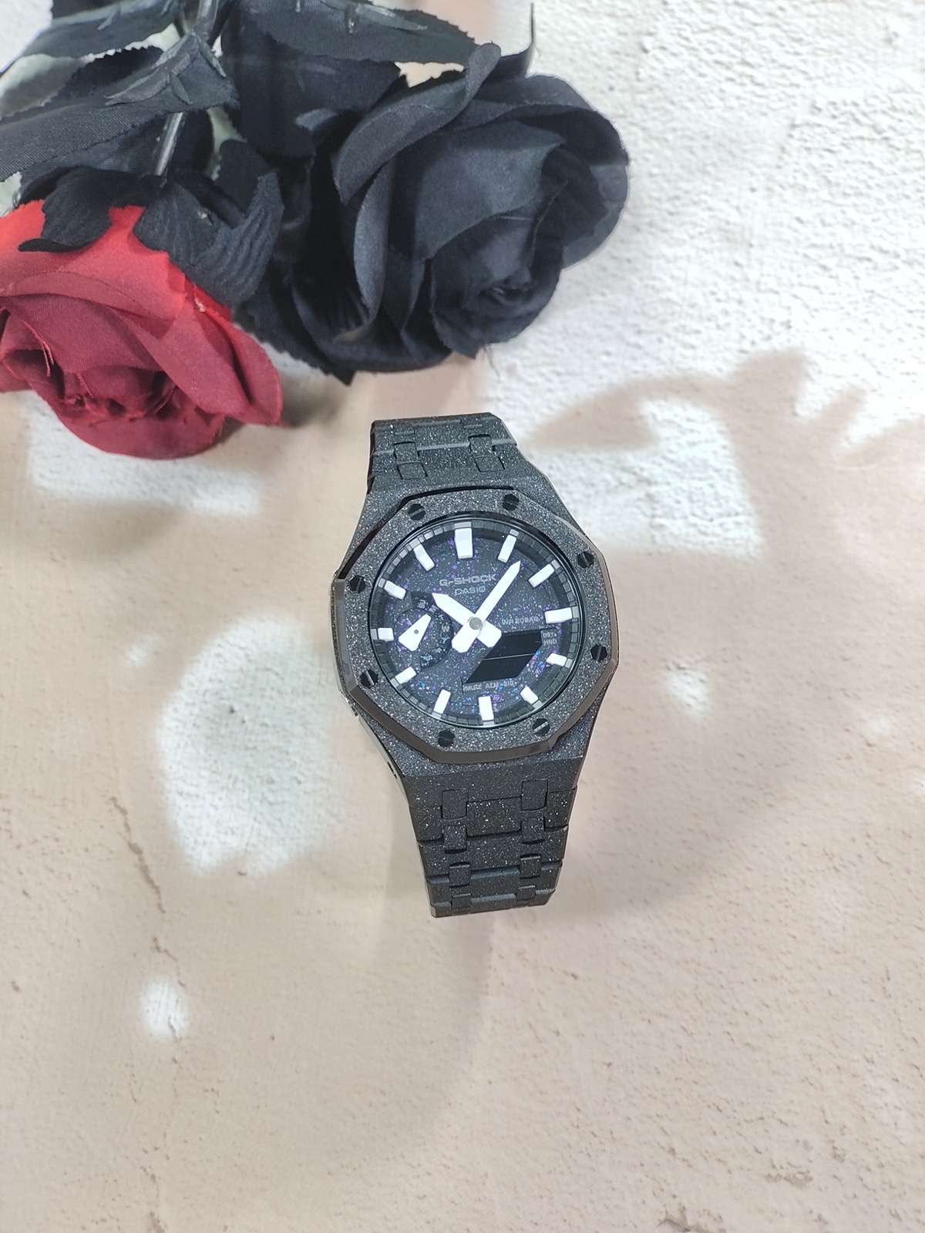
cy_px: 616
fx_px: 1781
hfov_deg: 29.1
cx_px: 462
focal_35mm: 50
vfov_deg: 38.2
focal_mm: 7.55
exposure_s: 1/50
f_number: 2.08
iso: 54
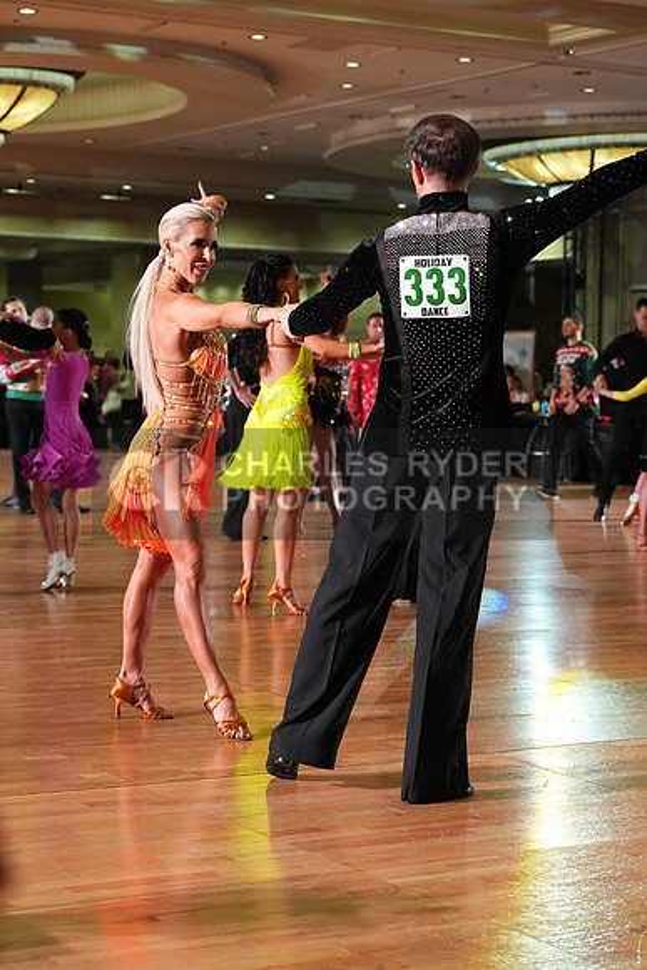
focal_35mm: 75
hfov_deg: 18.2
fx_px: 2021
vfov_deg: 27.0
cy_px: 485
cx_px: 324
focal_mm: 75
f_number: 5.6
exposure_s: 1/400
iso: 8000
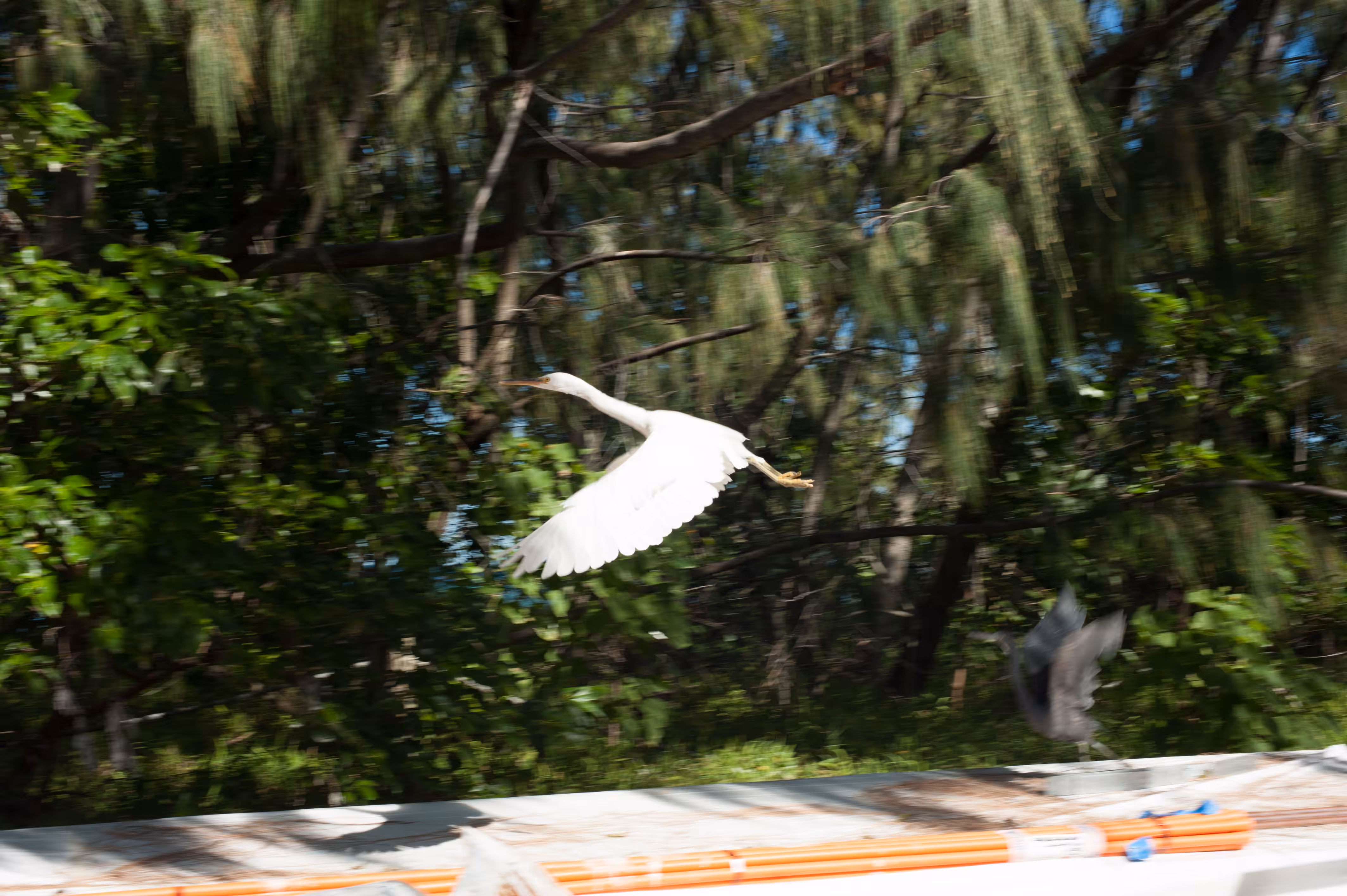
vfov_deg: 27.0
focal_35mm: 50
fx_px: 1870
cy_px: 448
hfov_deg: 39.6
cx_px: 674
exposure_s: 1/160
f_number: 13
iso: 200
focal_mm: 50
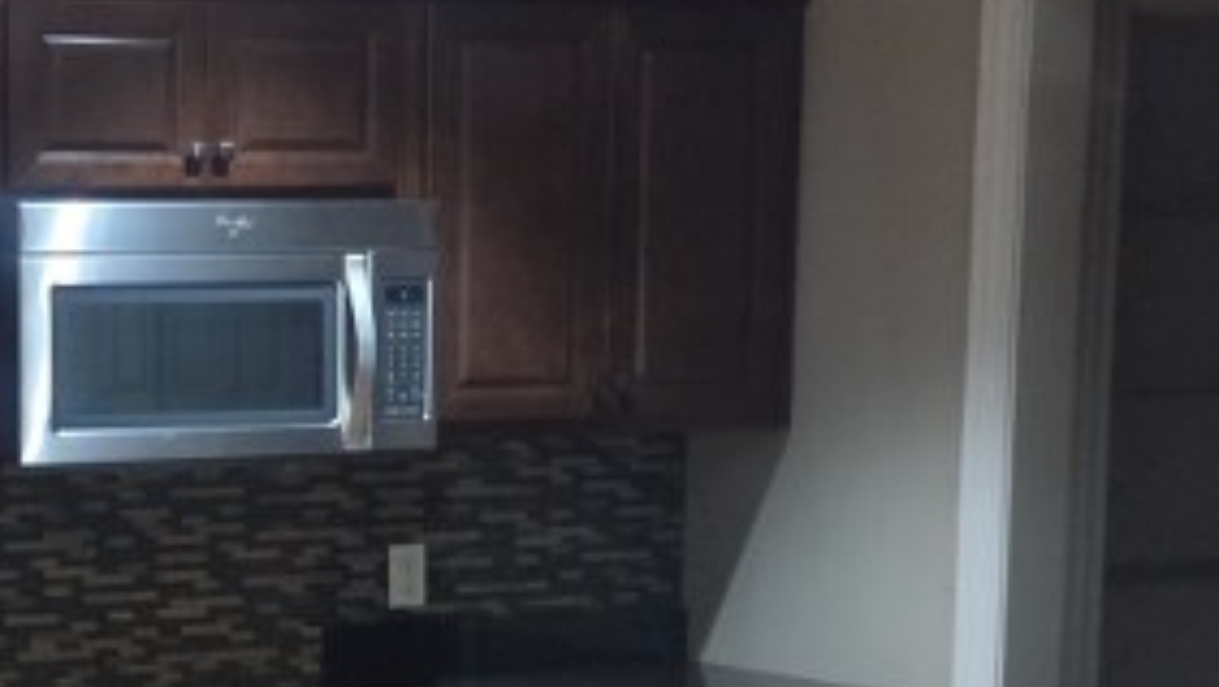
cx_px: -164
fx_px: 2296
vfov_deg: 16.6
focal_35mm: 71
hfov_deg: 27.0
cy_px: 713
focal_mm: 5.4
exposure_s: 1/120
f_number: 1.8
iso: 800
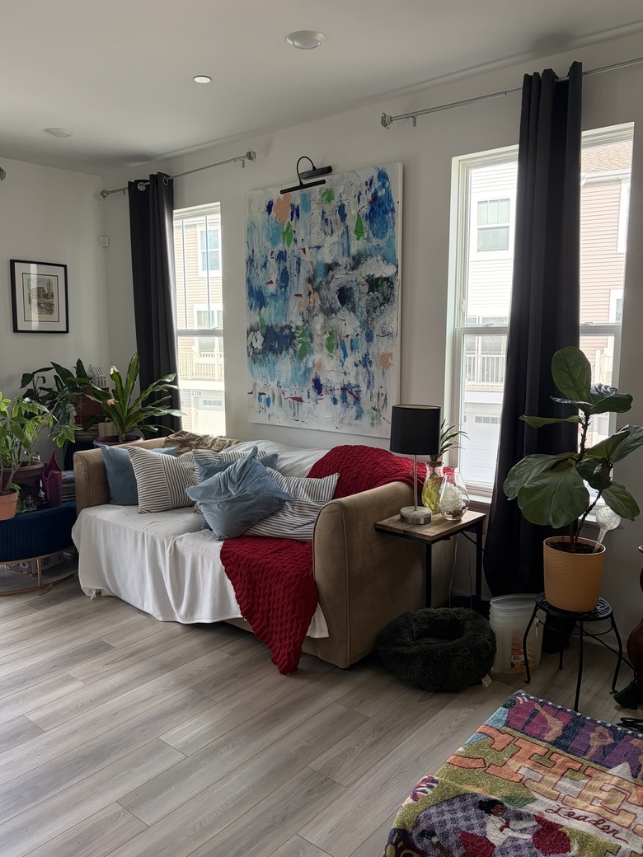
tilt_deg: -7.4
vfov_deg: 65.3
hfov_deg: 51.3
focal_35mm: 27
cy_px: 417
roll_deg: +0.8
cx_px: 313
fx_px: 669
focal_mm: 5.96
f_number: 1.6
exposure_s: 1/120
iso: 125
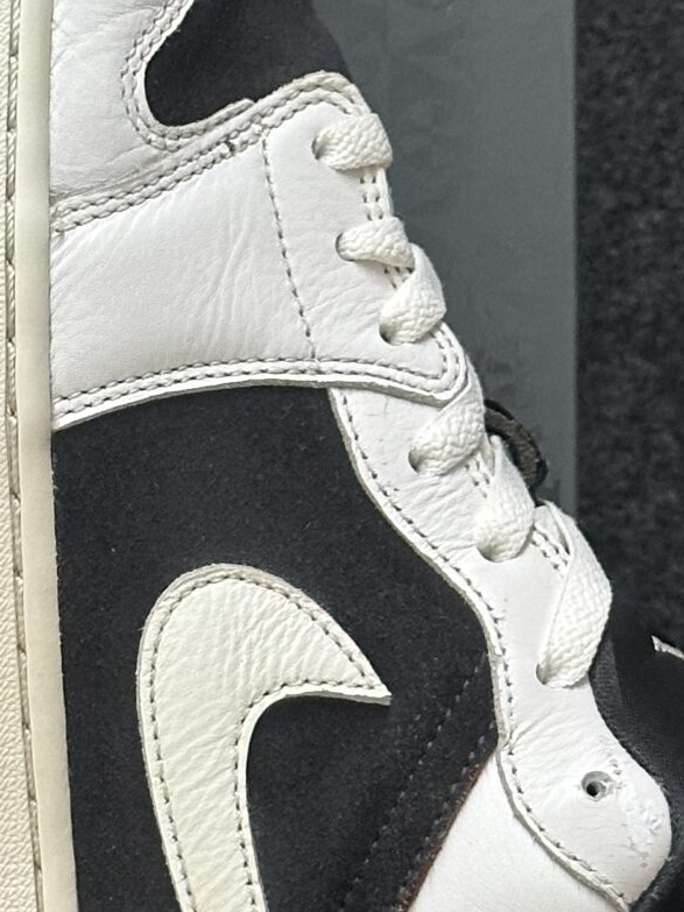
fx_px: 4137
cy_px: 603
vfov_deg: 12.6
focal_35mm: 157
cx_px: -73
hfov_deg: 9.4
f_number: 1.78
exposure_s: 1/50
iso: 250
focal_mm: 6.86
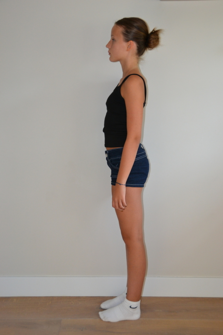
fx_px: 432
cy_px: 168
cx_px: 112
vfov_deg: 42.3
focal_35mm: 46
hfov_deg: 28.9
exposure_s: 1/60
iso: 900
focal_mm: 31
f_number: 4
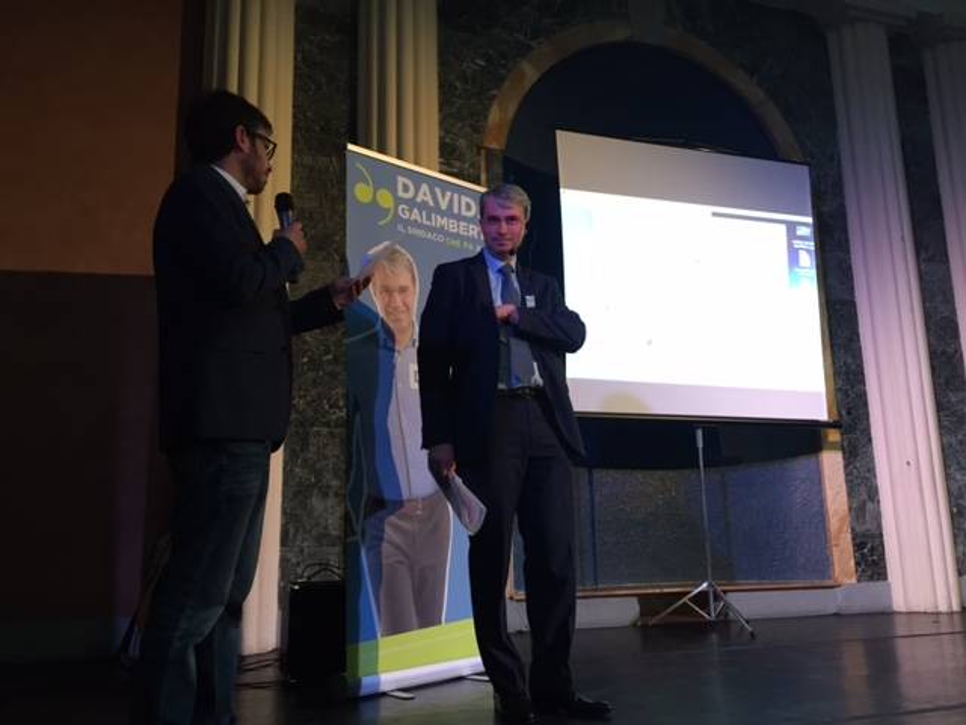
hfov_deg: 61.7
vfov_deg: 48.2
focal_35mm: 29
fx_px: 809
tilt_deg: +11.7
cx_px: 483
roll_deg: -0.2
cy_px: 362
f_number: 2.2
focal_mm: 4.15
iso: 125
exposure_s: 1/33
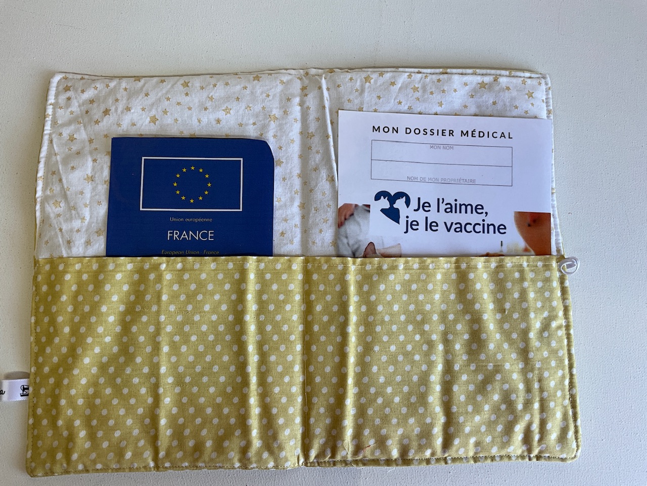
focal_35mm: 29
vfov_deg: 48.2
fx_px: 542
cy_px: 243
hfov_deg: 61.7
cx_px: 324
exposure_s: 1/122
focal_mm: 3
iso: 25
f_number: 1.8
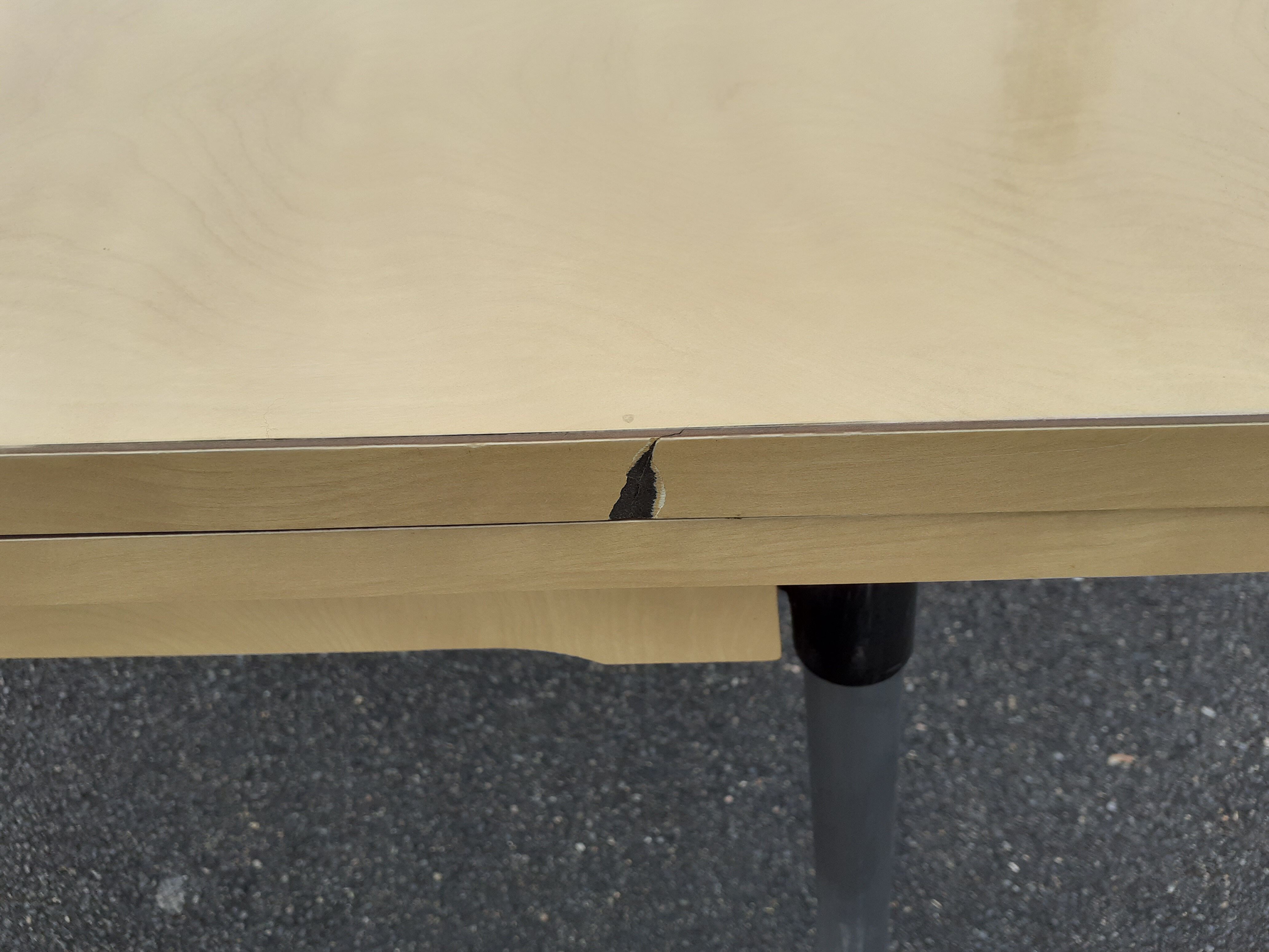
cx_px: 634
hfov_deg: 65.3
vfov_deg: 51.4
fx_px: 990
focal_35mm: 27
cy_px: 476
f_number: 1.9
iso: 40
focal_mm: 3.6
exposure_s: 1/699
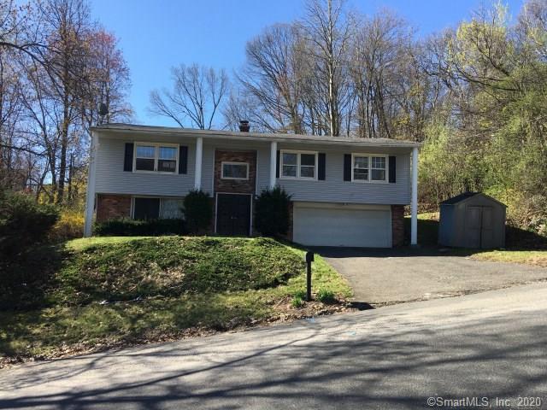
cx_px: 274
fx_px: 458
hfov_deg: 61.7
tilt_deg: +6.5
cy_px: 205
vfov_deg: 48.2
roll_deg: -0.5
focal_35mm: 29
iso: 25
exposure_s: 1/680
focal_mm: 4.15
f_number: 2.2
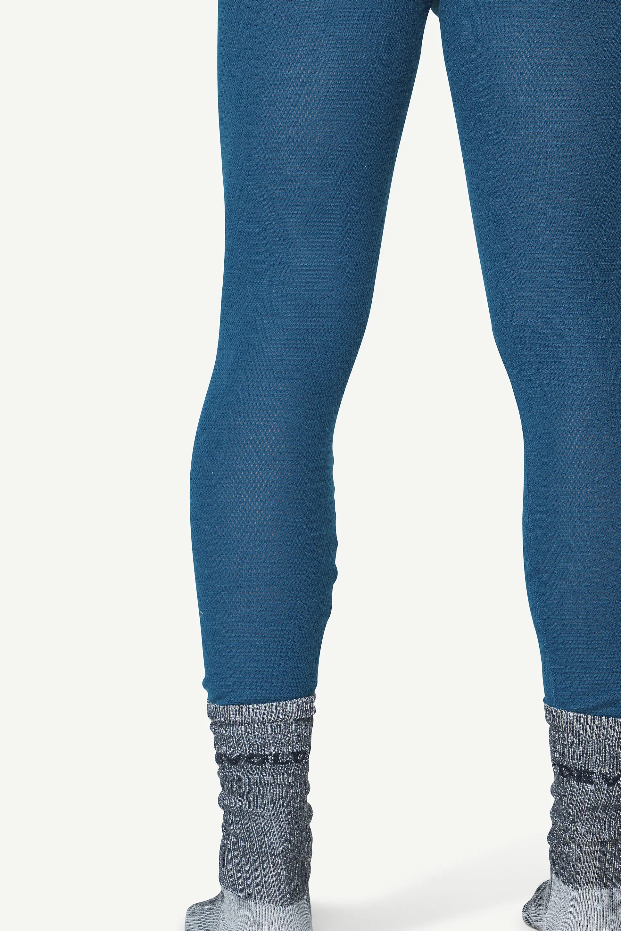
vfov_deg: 9.4
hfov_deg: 6.3
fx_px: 5639
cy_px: 310
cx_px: 406
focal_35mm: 218
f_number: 5.6
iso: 100
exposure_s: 1/50
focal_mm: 110
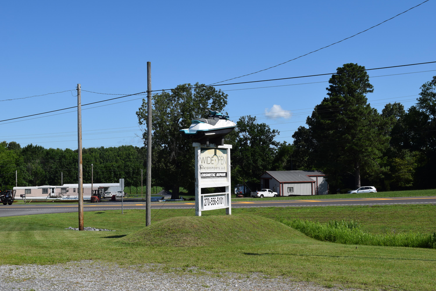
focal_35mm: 48
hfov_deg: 41.1
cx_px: 218
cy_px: 146
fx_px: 581
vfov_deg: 28.1
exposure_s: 1/500
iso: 200
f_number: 11
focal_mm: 32
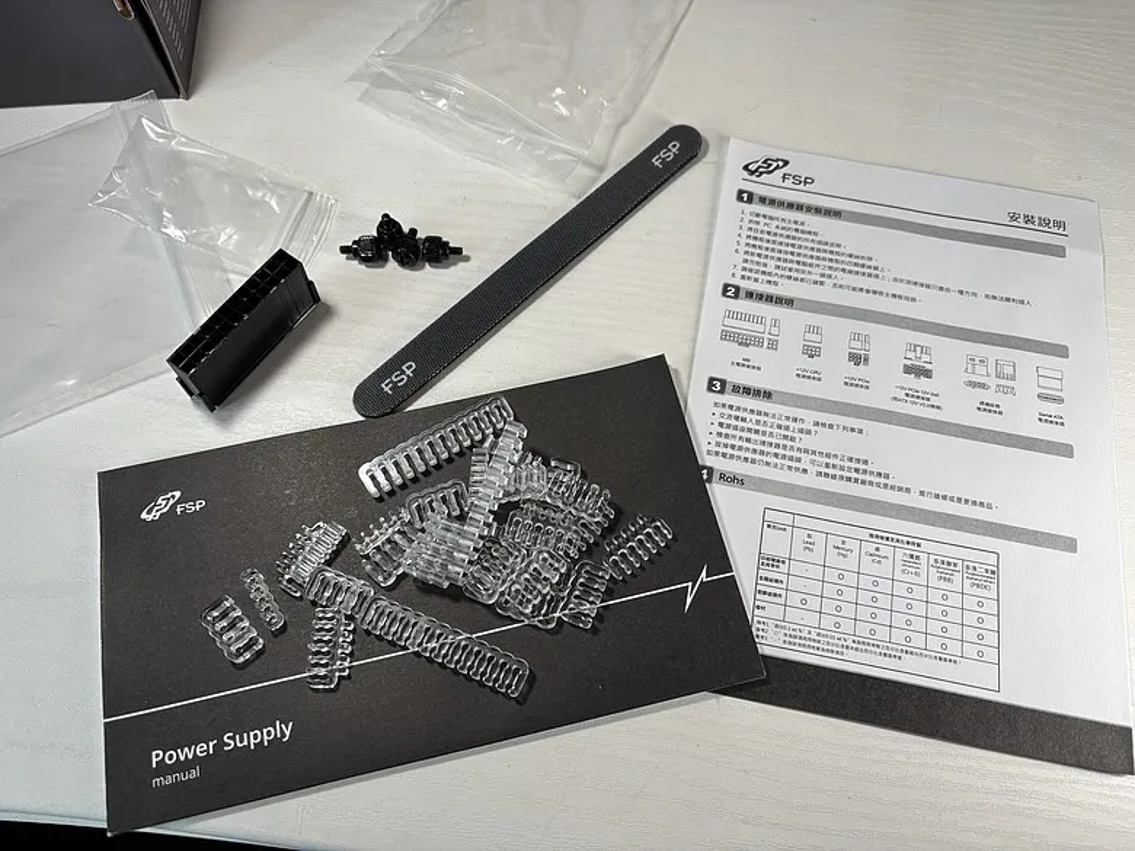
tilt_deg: -65.7
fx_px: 852
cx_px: 568
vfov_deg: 53.1
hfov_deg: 67.3
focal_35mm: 26
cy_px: 426
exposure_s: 1/171
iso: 40
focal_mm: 5.96
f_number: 1.6
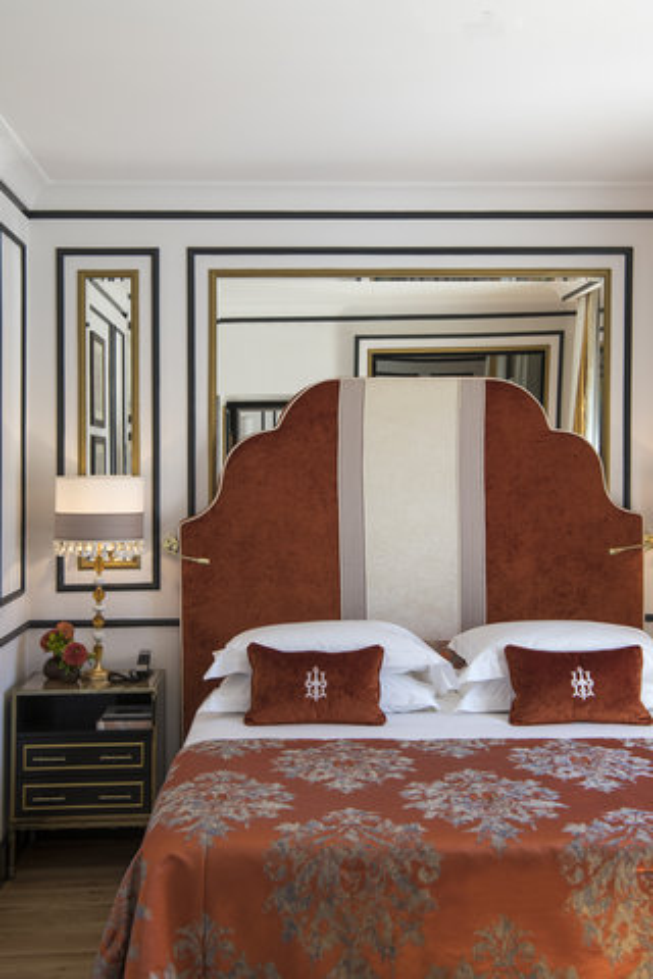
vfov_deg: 46.4
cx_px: 326
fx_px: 1143
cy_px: 490
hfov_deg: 31.9
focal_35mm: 42
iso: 500
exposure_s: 1/20
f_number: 14
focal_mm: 42
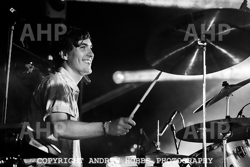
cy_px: 84
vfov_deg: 9.6
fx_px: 991
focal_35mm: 143
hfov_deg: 14.4
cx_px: 125
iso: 1600
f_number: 2.8
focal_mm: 130
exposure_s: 1/2000
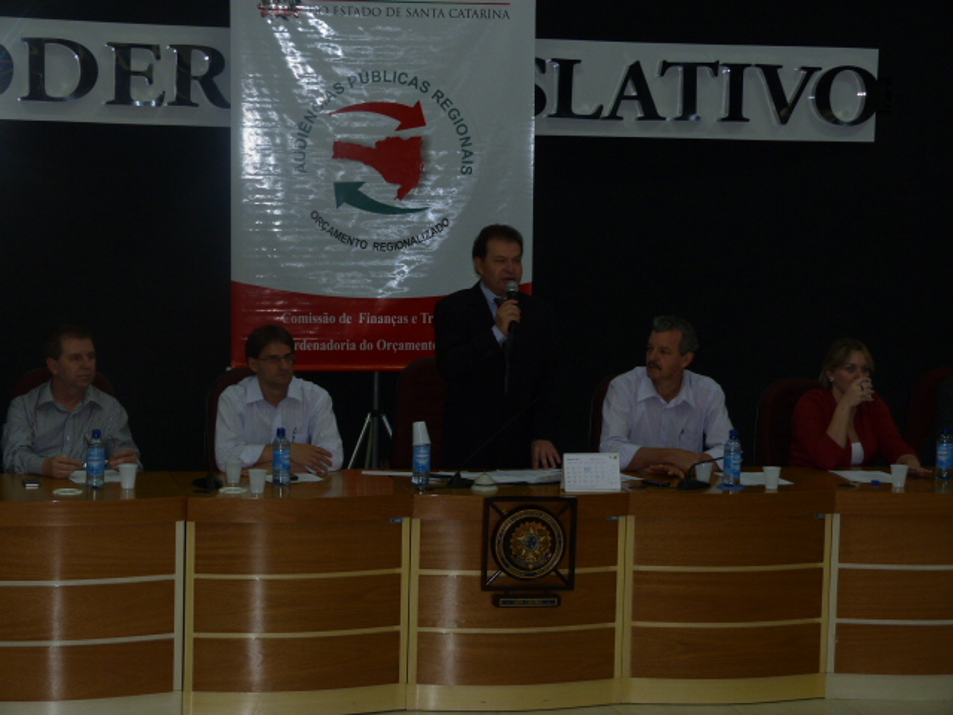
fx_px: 2202
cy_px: 358
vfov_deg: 18.4
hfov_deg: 24.4
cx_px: 476
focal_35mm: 80
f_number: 3.4
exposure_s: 1/60
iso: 100
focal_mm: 14.5
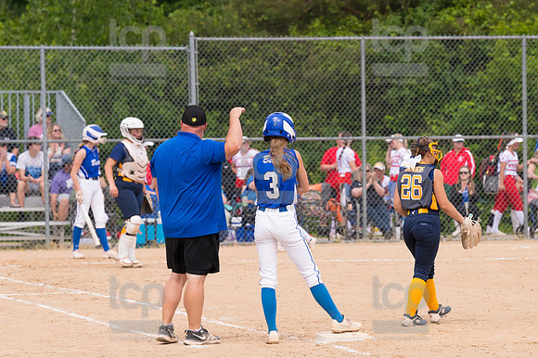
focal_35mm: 255
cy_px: 179
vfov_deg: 5.4
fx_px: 3809
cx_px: 269
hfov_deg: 8.1
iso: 320
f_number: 5.6
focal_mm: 170
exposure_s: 1/1600
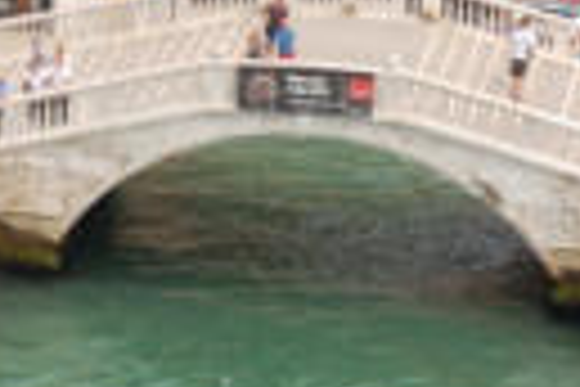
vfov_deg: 3.7
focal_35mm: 364
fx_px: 5864
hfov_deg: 5.6
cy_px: -344
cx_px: -180
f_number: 16
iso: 200
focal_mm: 52
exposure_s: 1/80
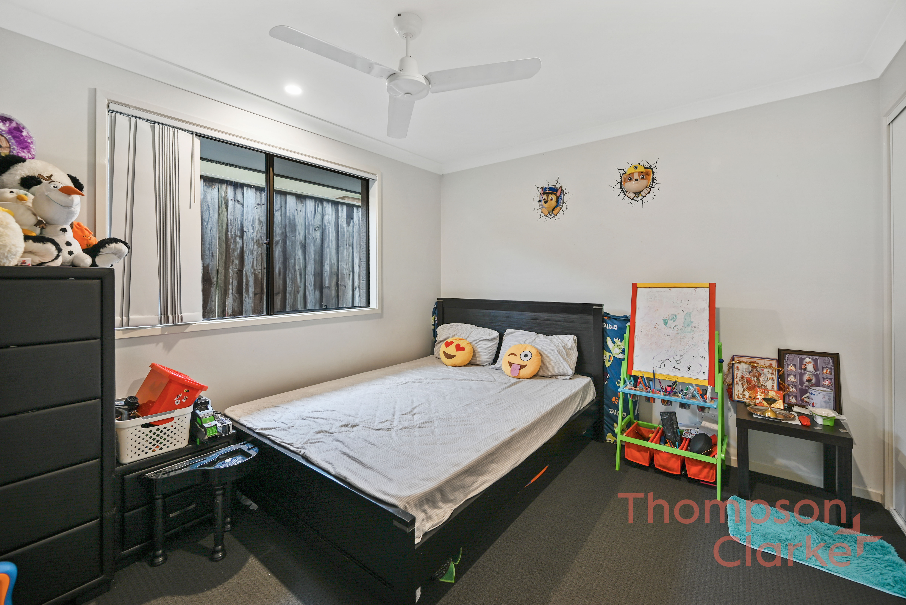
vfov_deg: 81.3
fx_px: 352
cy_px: 302
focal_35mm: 14
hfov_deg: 104.2
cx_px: 453
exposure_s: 1/1.25
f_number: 4
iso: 100
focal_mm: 14
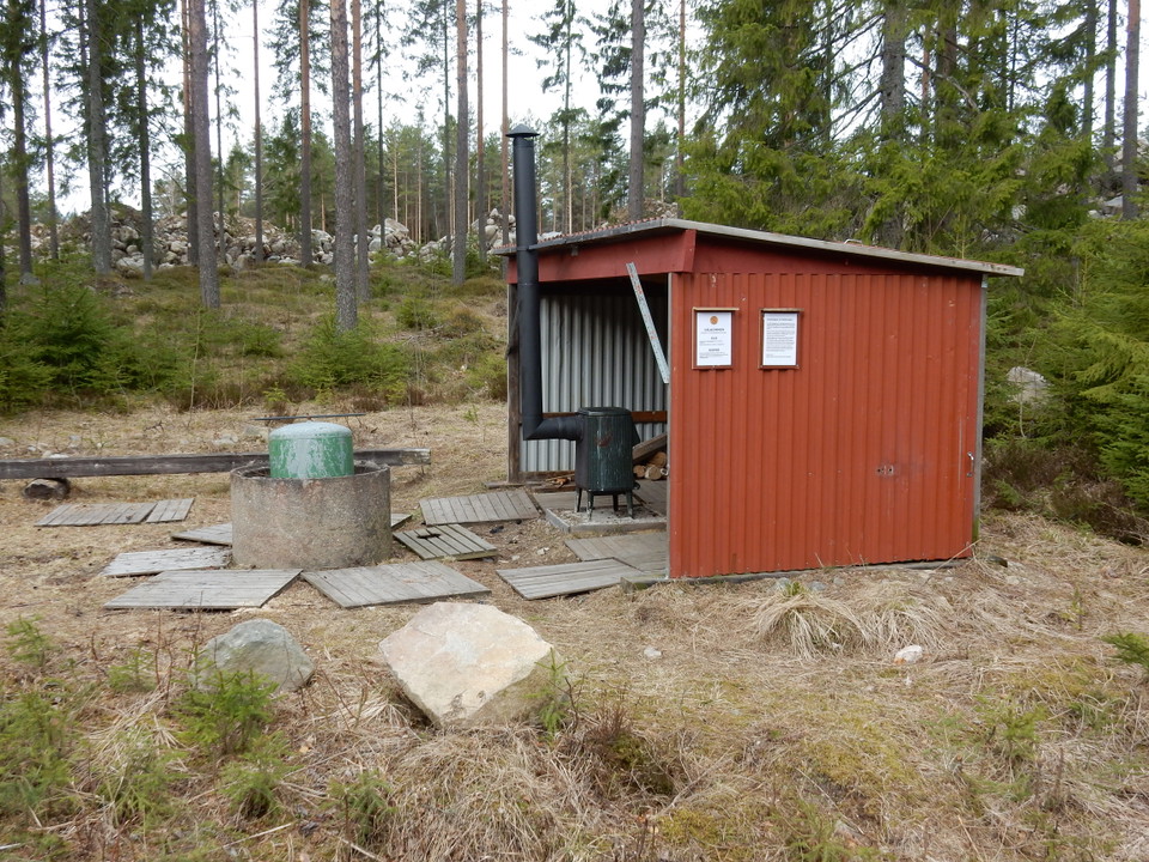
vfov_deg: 39.7
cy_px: 431
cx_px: 574
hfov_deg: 51.4
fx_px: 1195
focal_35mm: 36
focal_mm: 6.4
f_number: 4
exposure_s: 1/160
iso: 125
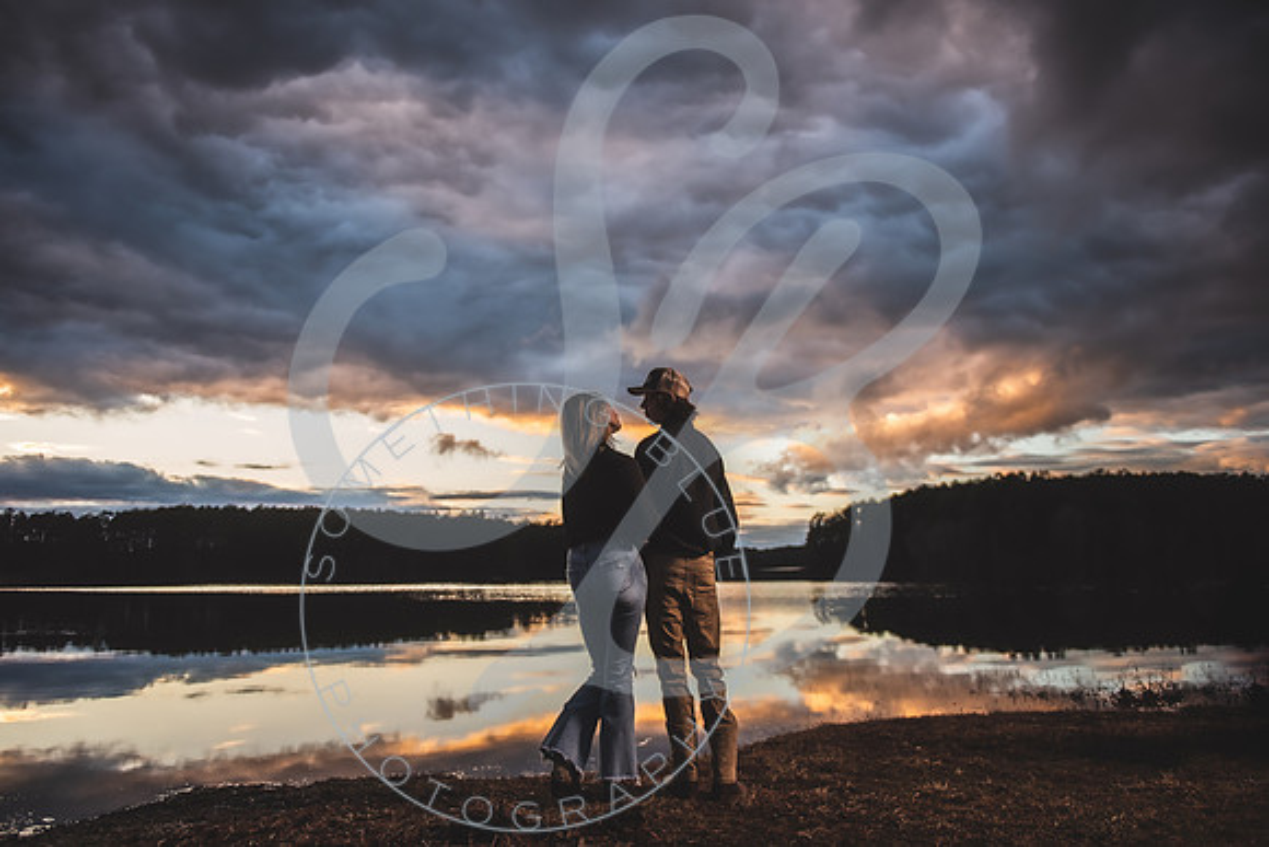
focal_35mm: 25
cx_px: 616
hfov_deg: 70.9
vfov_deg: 50.8
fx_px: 891
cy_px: 424
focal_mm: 24
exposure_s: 1/500
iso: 100
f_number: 2.8
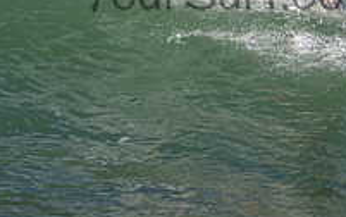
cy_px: -30
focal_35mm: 2350
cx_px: 262
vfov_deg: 0.6
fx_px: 22178
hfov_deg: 0.9
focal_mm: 800
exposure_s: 1/2000
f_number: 11
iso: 1100
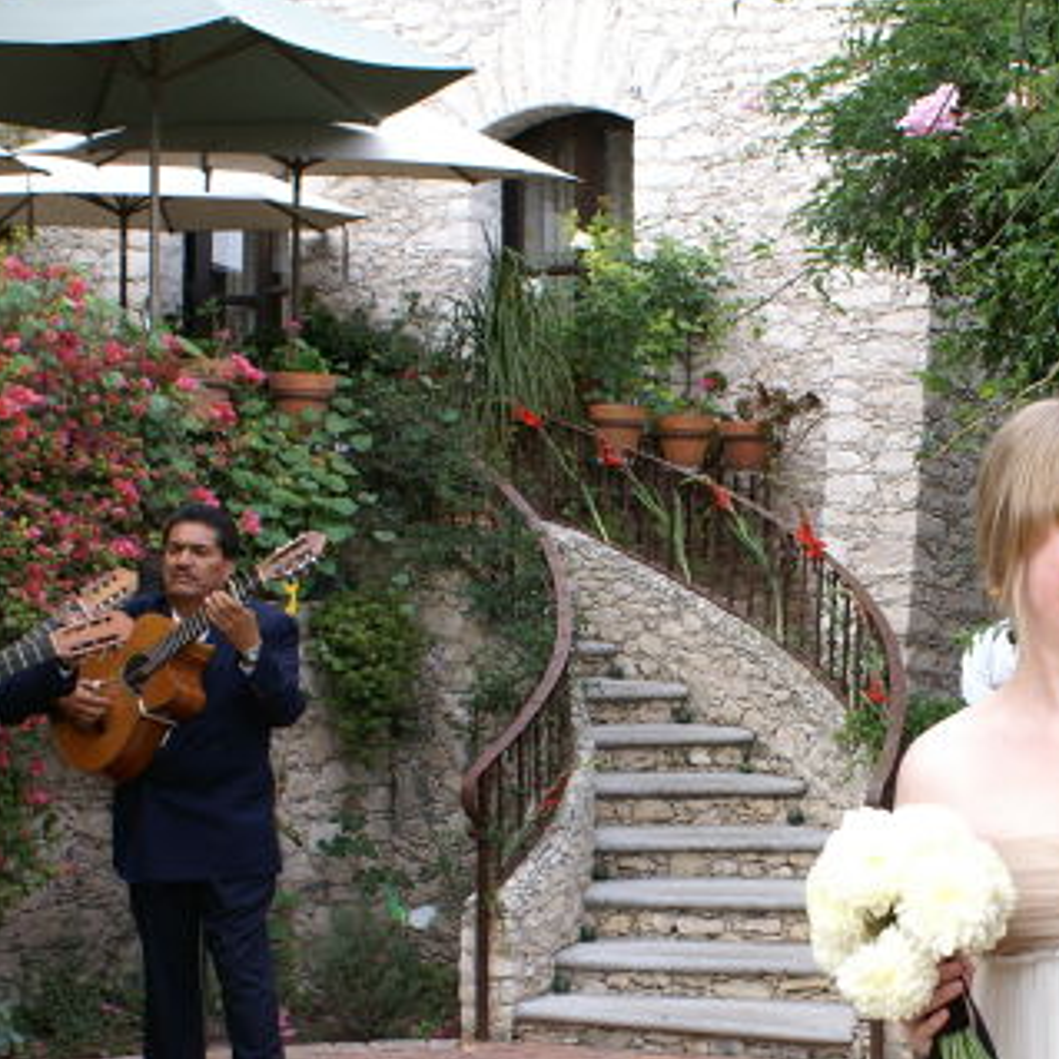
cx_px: 788
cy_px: 702
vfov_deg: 20.8
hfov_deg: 20.7
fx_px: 2873
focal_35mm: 83
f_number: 5.6
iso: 100
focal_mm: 26
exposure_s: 1/90
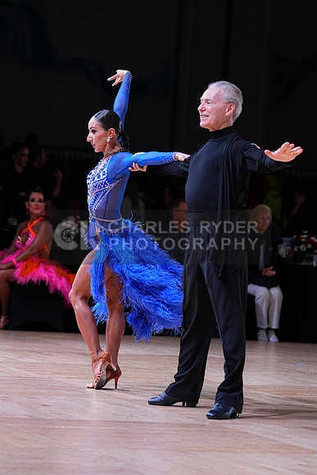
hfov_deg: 9.6
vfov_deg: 14.3
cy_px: 238
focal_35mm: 143
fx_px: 1888
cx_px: 158
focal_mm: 143
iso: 1000
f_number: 4
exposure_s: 1/400
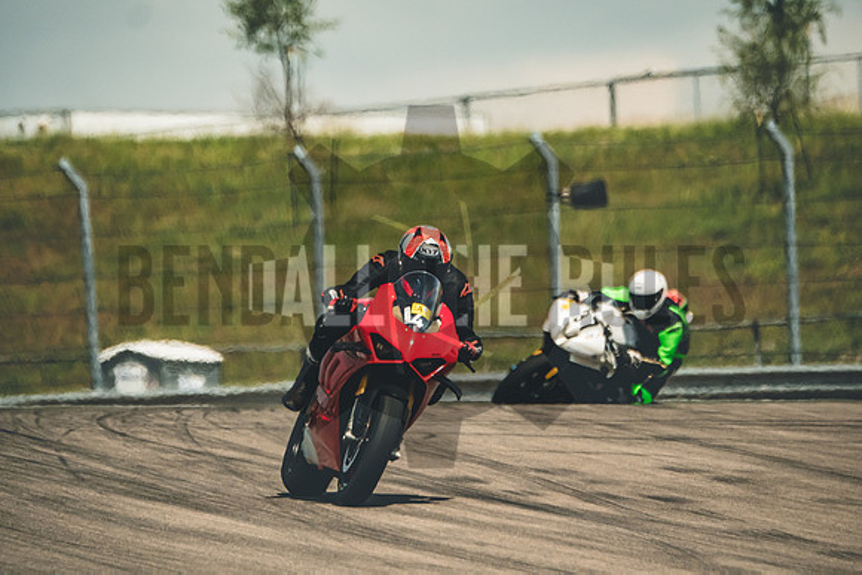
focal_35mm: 600
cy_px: 288
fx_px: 14369
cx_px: 431
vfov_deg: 2.3
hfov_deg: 3.4
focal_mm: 400
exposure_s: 1/2500
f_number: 5.6
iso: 800
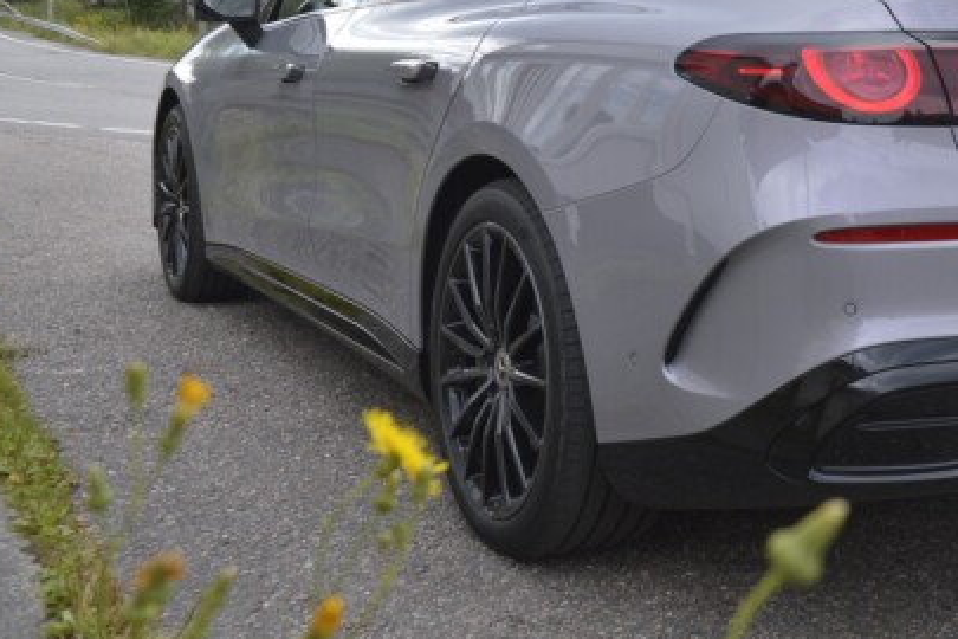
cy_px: 148
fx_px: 1517
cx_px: 802
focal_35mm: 57
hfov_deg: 33.7
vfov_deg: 23.5
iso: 100
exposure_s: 1/200
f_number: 7.1
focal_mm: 22
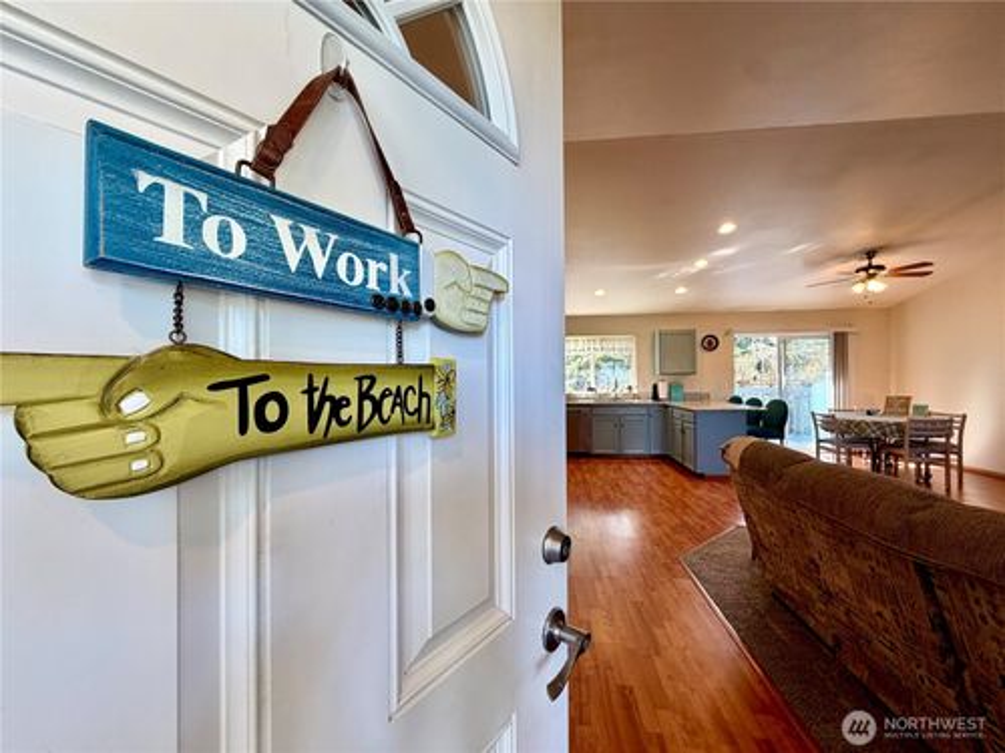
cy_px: 376
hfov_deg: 102.1
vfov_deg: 85.7
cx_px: 502
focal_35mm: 14
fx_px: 406
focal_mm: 2.22
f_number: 2.2
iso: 125
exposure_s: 1/120
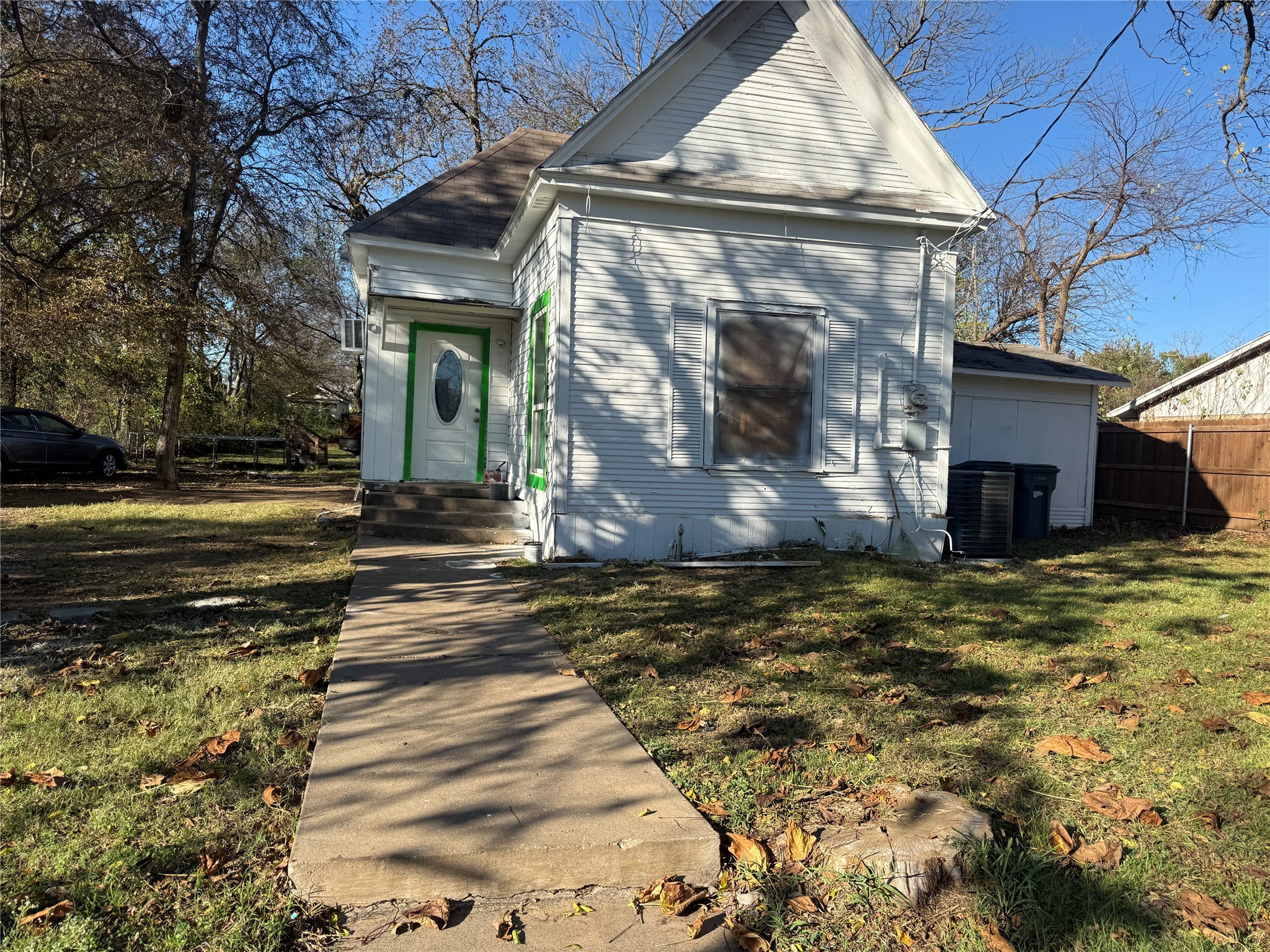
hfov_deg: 71.6
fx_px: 881
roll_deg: -3.9
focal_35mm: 24
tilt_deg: -1.0
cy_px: 476
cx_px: 635
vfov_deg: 56.8
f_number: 1.78
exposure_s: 1/2169
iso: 80
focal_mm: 6.76
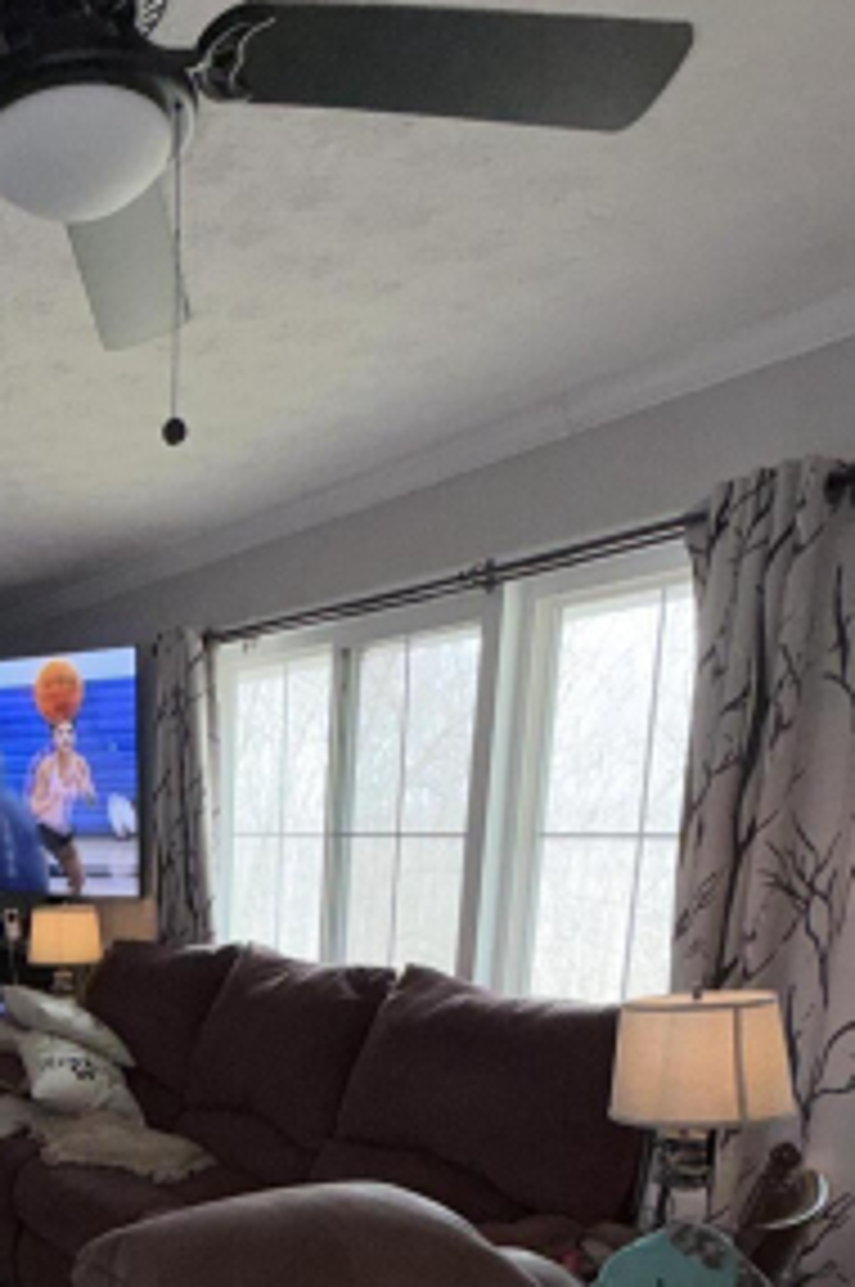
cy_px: 1100
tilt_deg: -12.7
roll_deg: +0.9
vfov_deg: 50.9
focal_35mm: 34
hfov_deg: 36.0
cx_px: 58
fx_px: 1214
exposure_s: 1/60
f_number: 2.2
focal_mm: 2.22
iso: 50
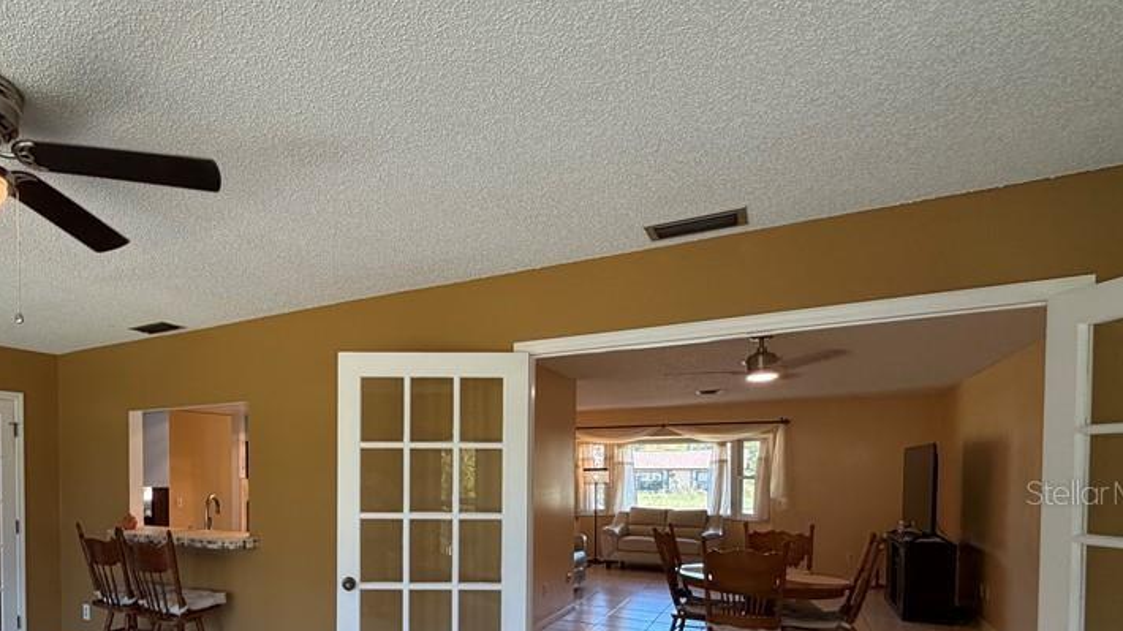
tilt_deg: -1.3
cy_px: 492
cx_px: 365
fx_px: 655
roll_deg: +1.1
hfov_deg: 78.3
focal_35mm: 22
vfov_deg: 48.9
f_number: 2.2
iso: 160
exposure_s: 1/60
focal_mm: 2.22
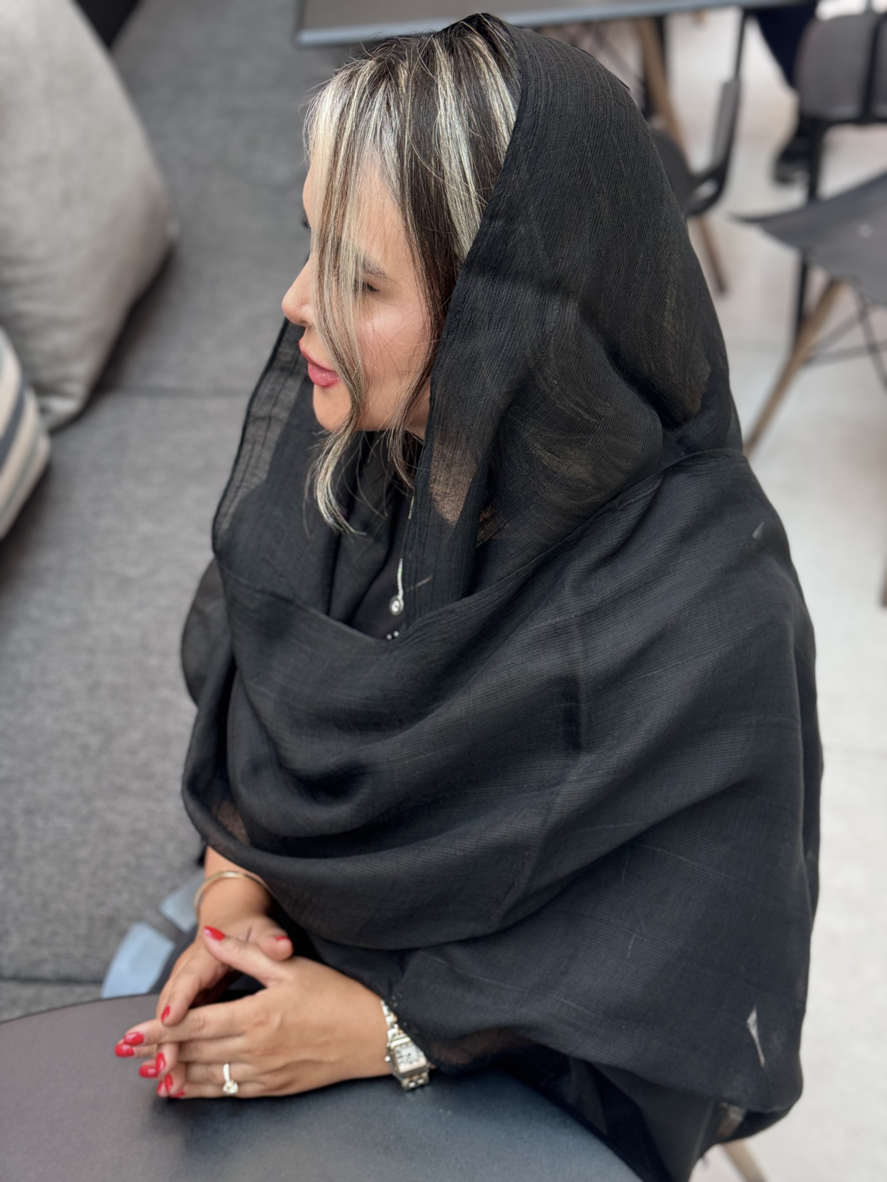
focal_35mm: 48
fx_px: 1640
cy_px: 591
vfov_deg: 39.7
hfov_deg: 30.3
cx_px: 444
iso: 80
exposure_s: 1/50
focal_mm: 6.76
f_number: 1.78
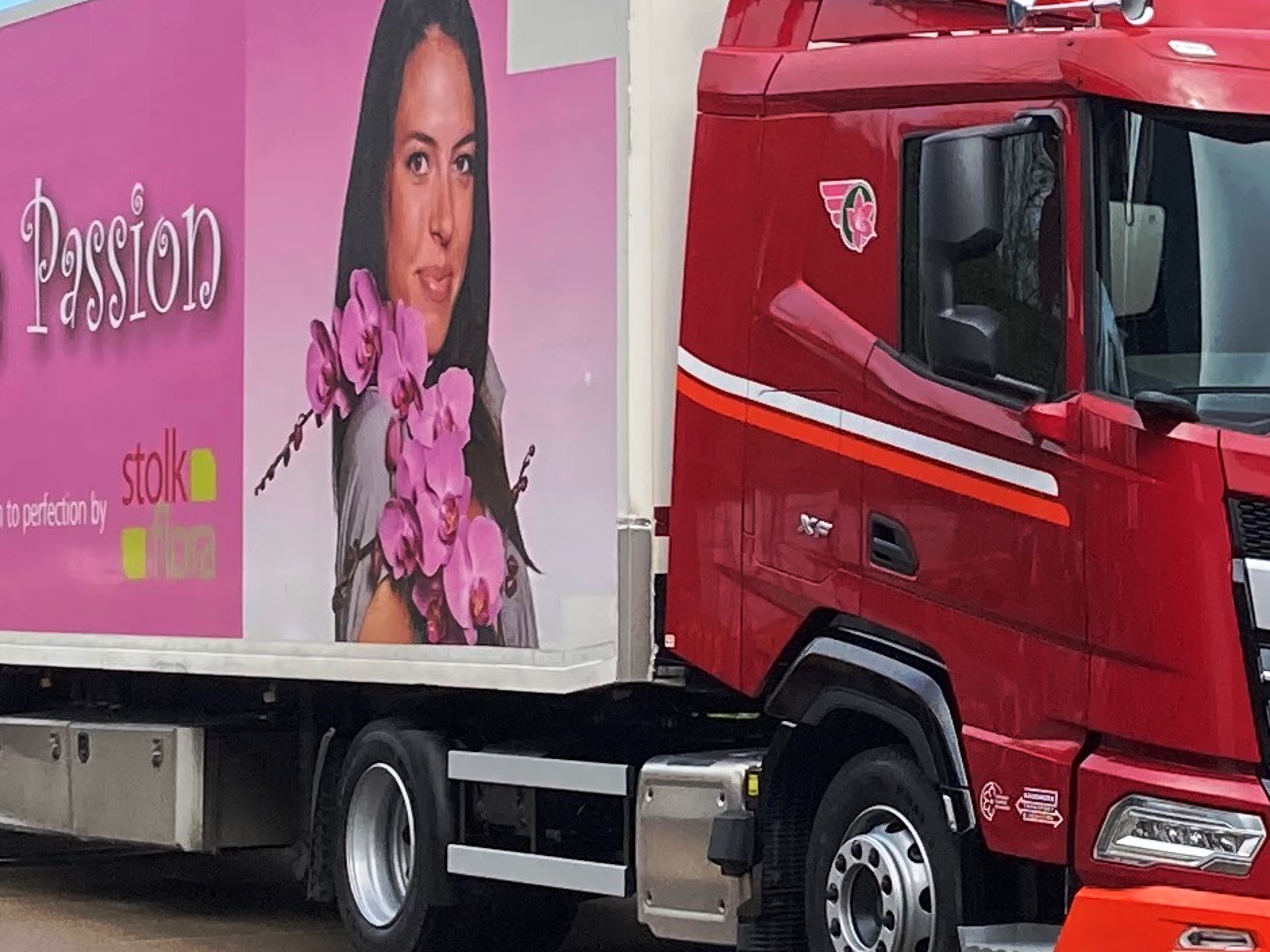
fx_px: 2458
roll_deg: +0.3
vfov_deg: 21.8
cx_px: 955
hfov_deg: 28.5
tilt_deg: +5.3
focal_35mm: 67
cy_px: 312
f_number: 1.8
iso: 20
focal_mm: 3.99
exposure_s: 1/1312
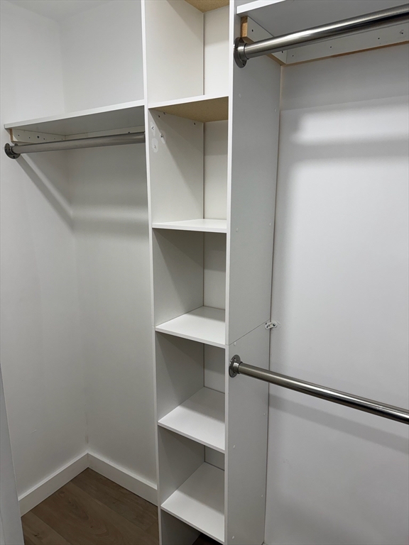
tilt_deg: -11.8
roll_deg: +0.2
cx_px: 204
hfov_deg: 56.8
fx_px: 378
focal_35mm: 24
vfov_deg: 71.6
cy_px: 272
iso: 125
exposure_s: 1/120
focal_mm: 6.76
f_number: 1.78
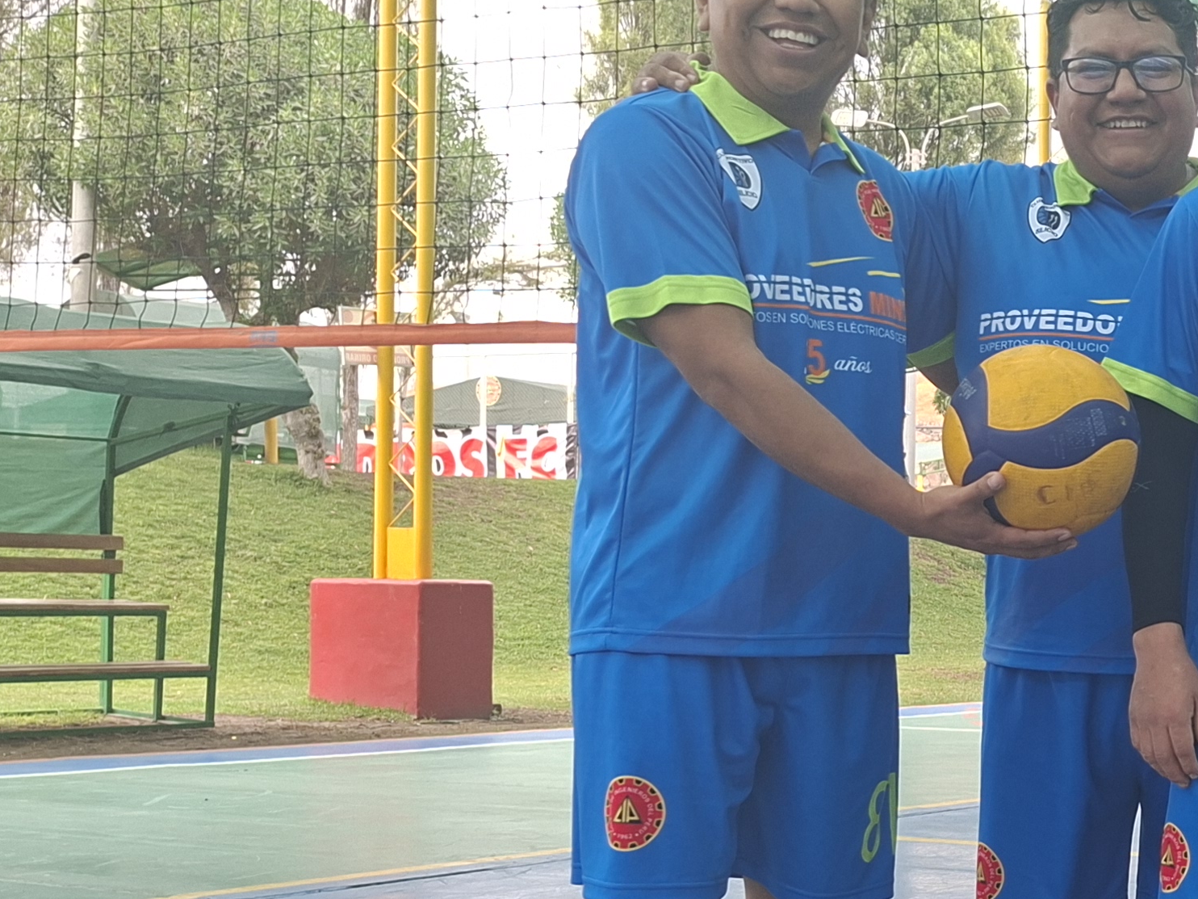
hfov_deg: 27.8
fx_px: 2146
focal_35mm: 62
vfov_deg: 23.5
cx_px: 1391
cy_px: 595
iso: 50
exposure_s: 1/180
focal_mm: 5.54
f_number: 1.8
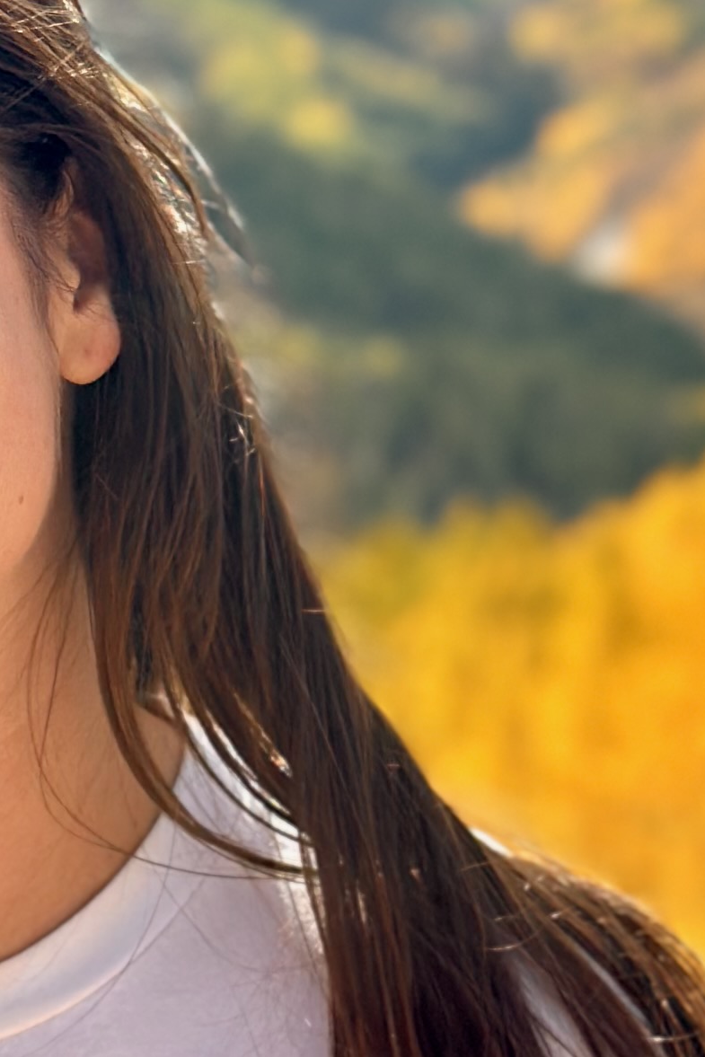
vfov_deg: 12.0
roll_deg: +0.9
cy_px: 300
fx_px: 5021
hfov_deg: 7.9
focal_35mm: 171
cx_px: -209
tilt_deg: -11.7
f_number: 1.78
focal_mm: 6.86
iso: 100
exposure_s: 1/2976
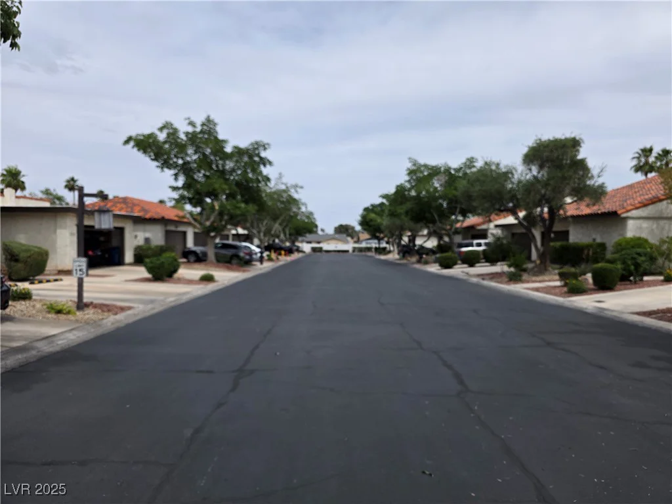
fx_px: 446
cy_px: 252
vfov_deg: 58.9
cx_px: 336
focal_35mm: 23
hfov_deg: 73.9
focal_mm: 6.3
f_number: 1.7
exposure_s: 1/7944
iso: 50
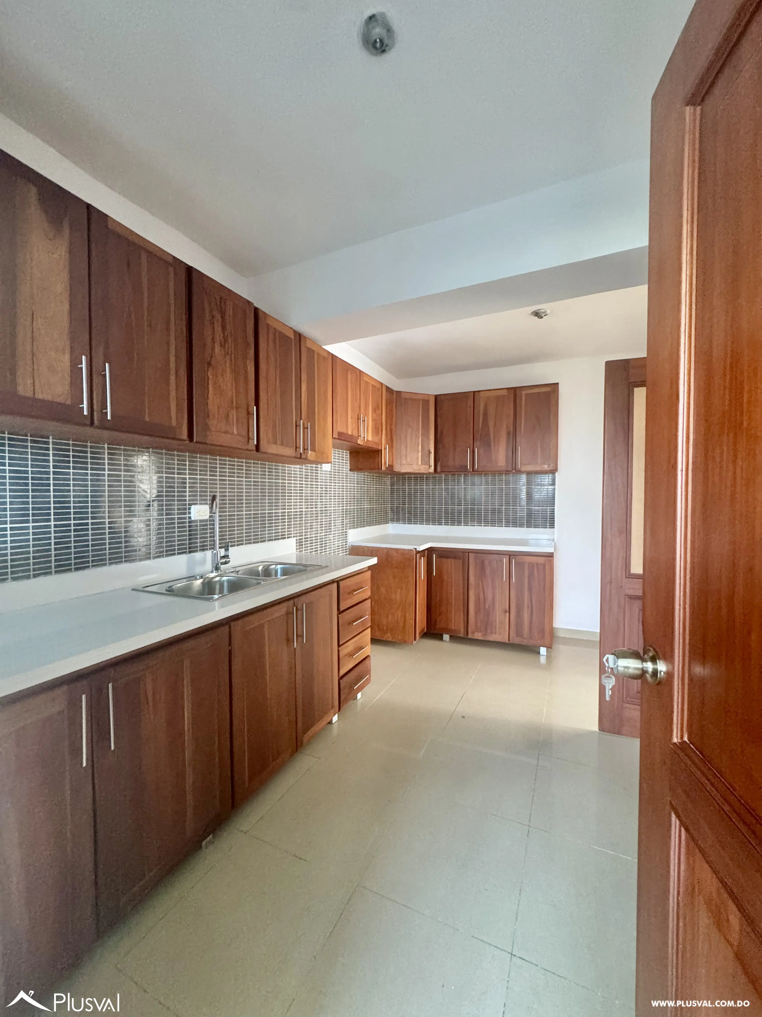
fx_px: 411
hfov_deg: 85.7
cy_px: 508
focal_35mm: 14
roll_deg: -0.1
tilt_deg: -2.7
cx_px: 381
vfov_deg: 102.1
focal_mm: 2.22
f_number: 2.2
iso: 500
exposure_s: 1/60
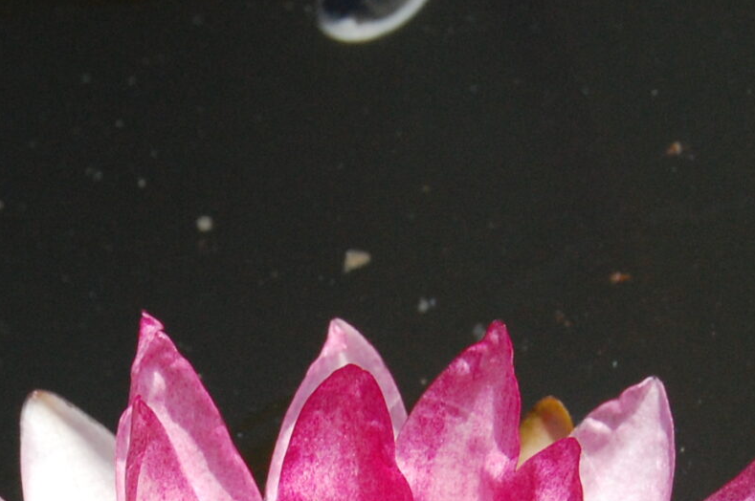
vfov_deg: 6.0
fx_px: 4692
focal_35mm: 224
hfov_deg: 9.2
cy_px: 751
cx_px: 241
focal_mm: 46
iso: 800
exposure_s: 1/640
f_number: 14
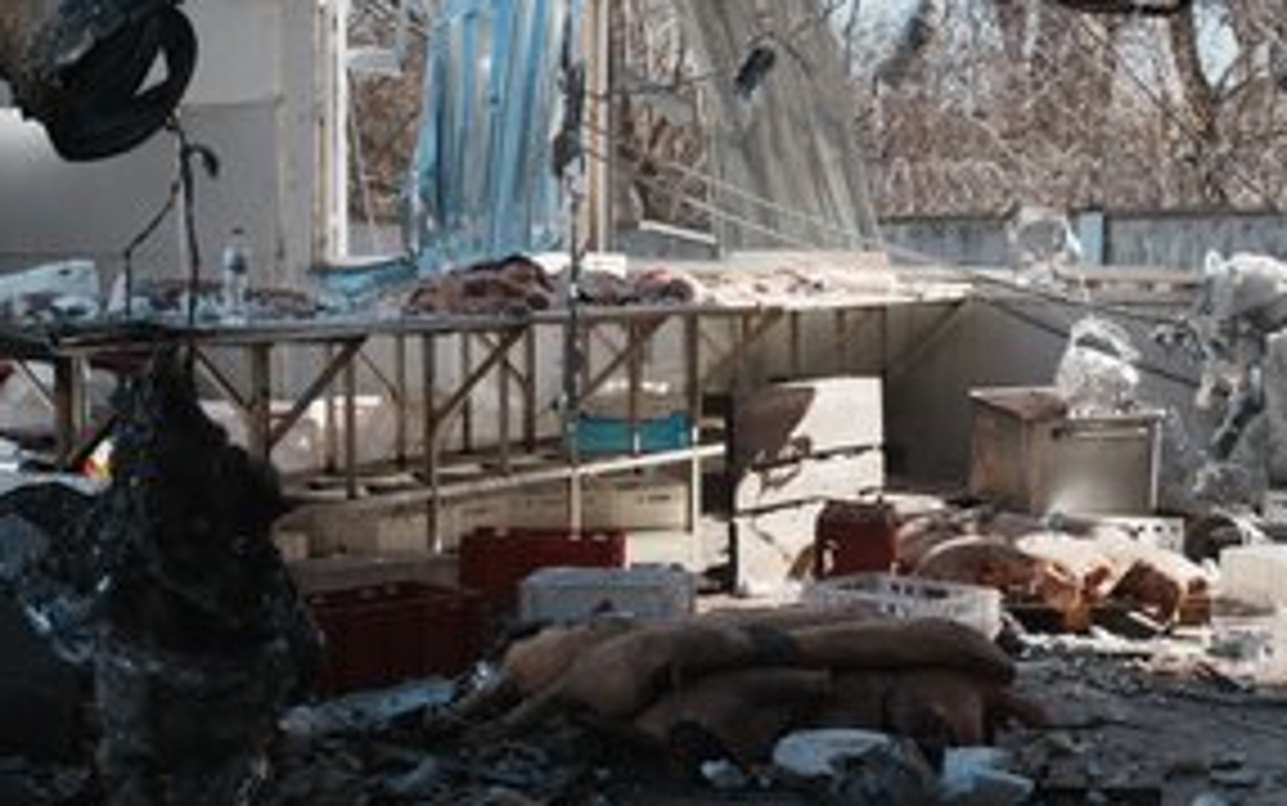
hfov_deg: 30.5
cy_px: 437
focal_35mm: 67
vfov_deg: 19.4
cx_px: 778
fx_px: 2351
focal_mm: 47
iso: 200
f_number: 5
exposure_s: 1/800
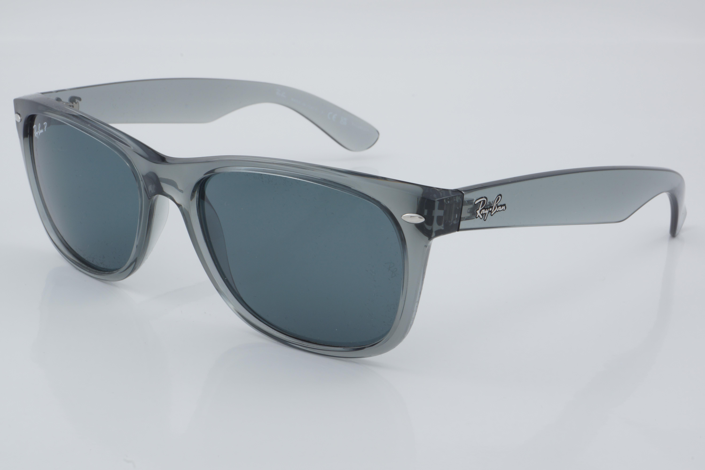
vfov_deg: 18.2
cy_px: 235
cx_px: 352
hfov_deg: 27.0
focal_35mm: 75
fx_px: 1469
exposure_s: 1/4
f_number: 32
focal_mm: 50
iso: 100
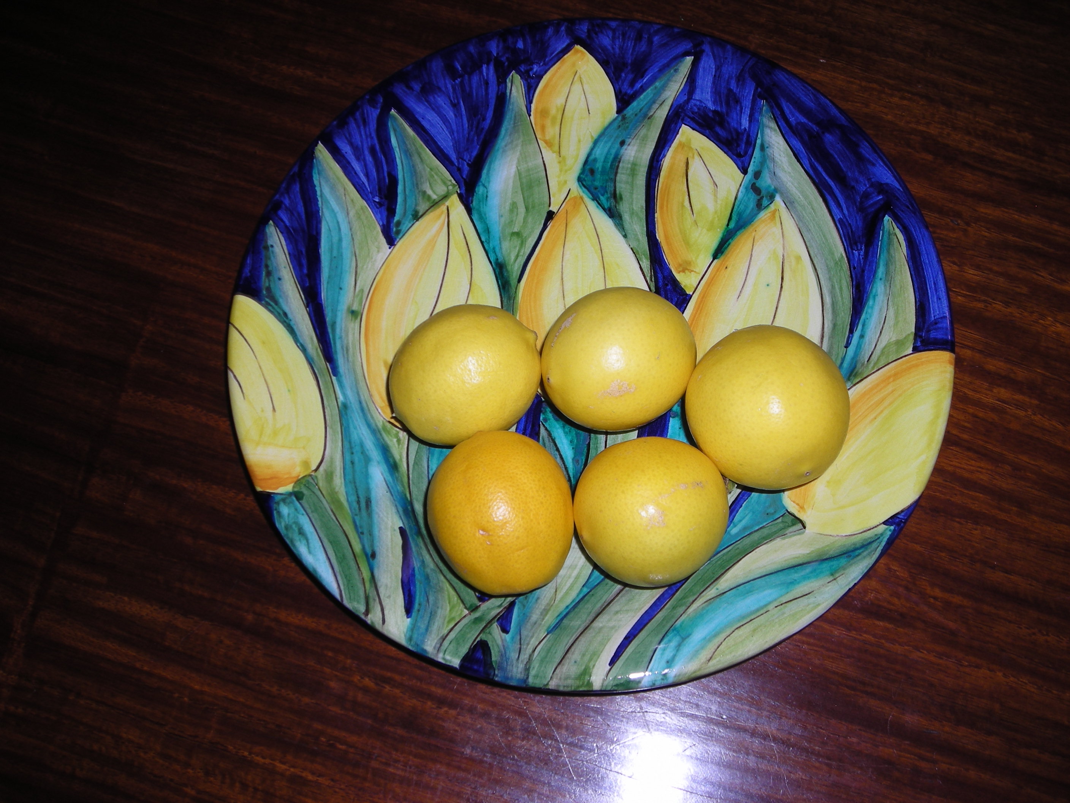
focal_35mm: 38
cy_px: 402
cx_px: 535
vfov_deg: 37.7
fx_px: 1175
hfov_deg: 49.0
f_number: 3.2
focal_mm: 6.3
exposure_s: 1/60
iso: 50
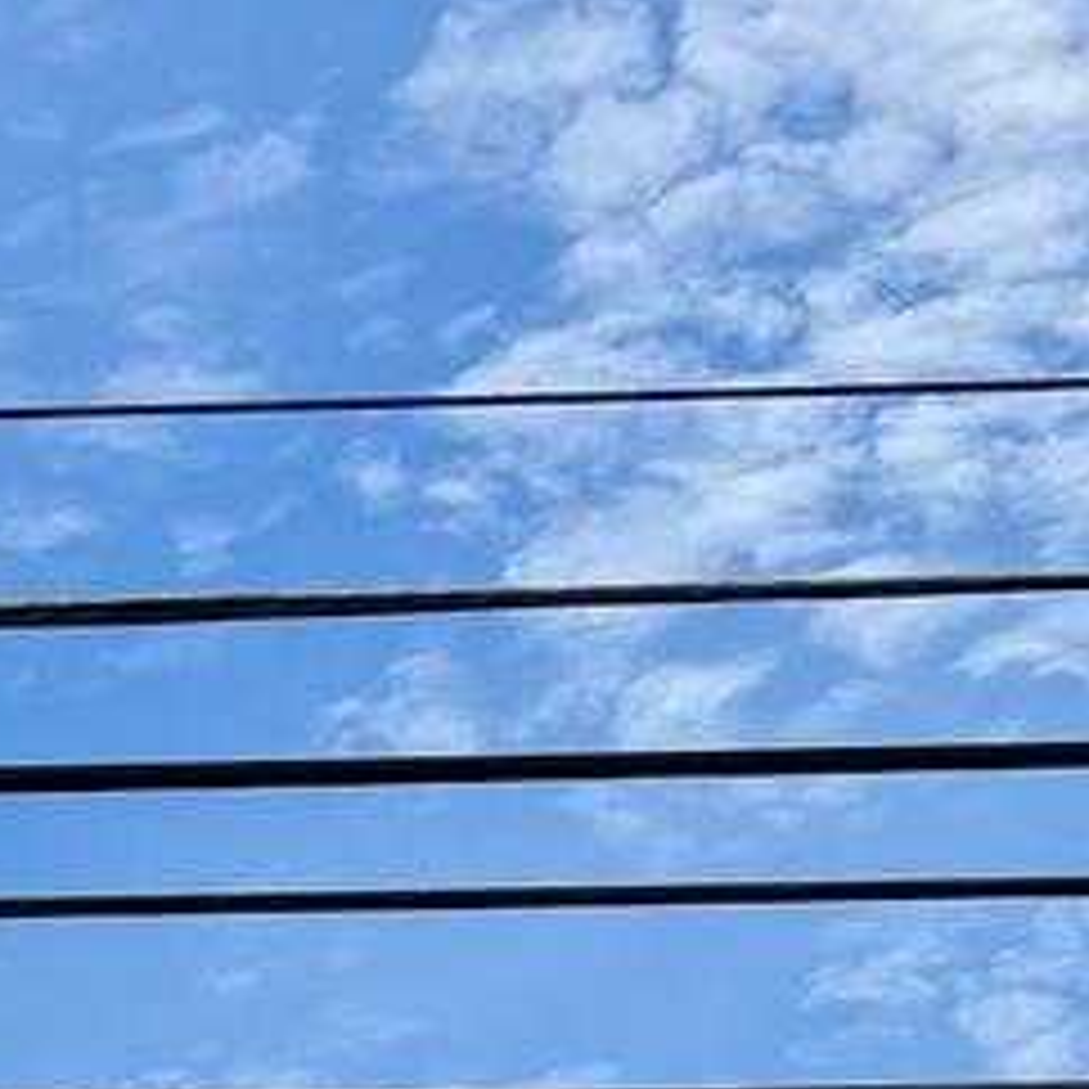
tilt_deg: +15.2
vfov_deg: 12.0
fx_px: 4876
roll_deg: +1.6
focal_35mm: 137
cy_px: 1742
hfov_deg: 11.8
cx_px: -846
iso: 50
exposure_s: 1/5882
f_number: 1.5
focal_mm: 5.7
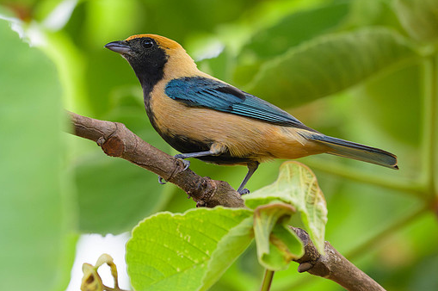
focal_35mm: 1353
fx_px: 16440
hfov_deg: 1.5
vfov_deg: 1.0
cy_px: 114
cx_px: 270
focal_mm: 560
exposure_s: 1/1000
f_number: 5.6
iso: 1600
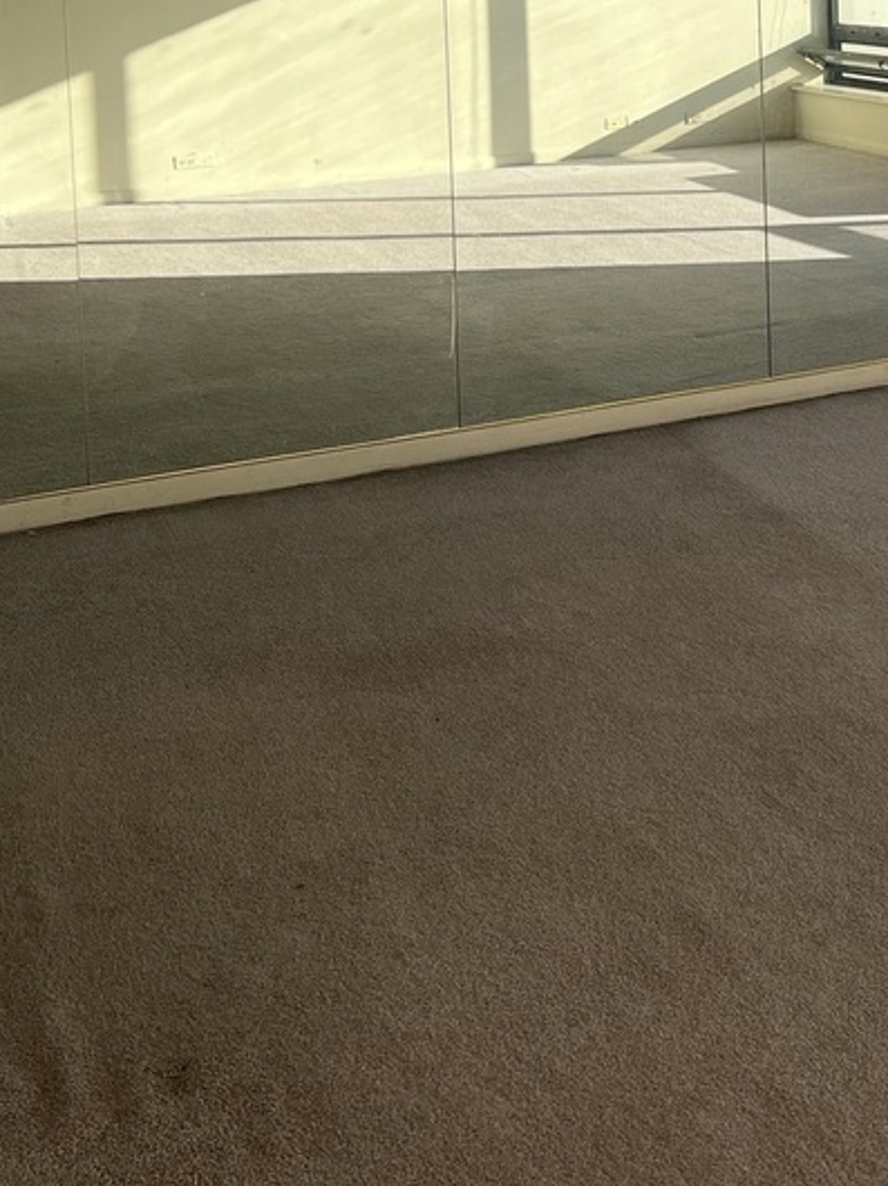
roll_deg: +1.9
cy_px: 2
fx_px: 1814
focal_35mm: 53
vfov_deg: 33.2
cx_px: 861
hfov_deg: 26.2
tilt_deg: -0.5
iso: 50
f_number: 1.5
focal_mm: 5.7
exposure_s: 1/2045
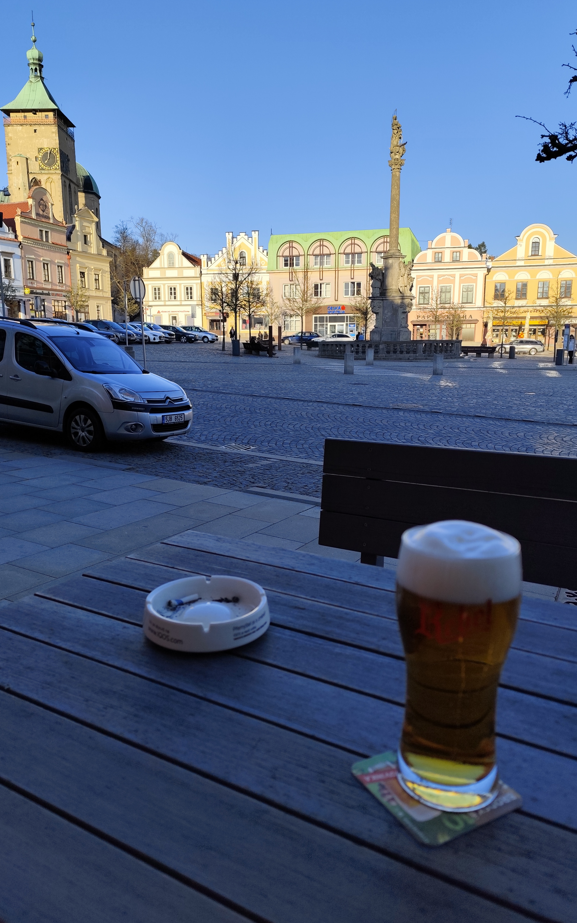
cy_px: 463
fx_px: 629
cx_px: 268
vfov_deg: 72.5
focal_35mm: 25
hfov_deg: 49.2
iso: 50
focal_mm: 6.19
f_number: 1.65
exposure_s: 1/886
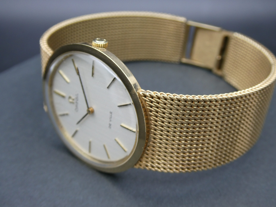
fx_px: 375
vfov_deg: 30.9
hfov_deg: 40.4
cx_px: 138
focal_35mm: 47
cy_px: 104
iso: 200
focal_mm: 8.4
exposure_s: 1/80
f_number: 4
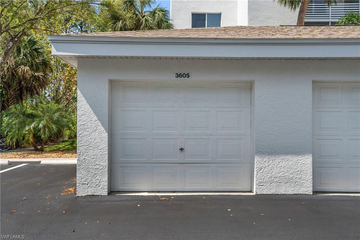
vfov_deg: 37.8
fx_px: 350
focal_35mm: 35
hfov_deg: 54.5
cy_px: 120
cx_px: 180
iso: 200
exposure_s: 1/4000
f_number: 9
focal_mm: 35
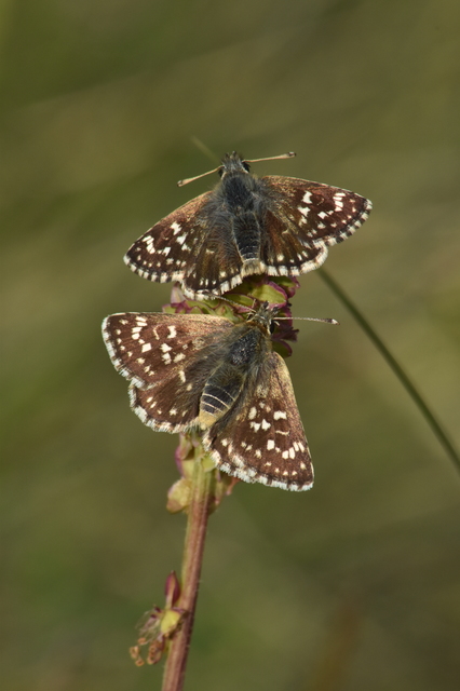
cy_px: 346
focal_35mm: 450
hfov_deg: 3.1
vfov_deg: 4.6
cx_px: 230
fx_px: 8634
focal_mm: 300
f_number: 20
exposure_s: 1/500
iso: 640
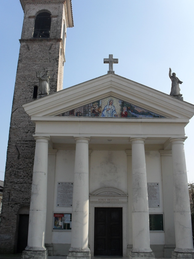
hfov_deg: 38.7
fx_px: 276
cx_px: 97
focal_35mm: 37
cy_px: 123
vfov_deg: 50.1
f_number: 8.4
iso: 80
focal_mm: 6.3
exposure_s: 1/180
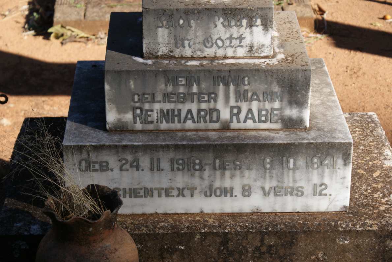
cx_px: 196
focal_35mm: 105
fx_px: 1144
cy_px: 131
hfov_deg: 19.5
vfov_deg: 13.0
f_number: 7.1
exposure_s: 1/160
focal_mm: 70
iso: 100
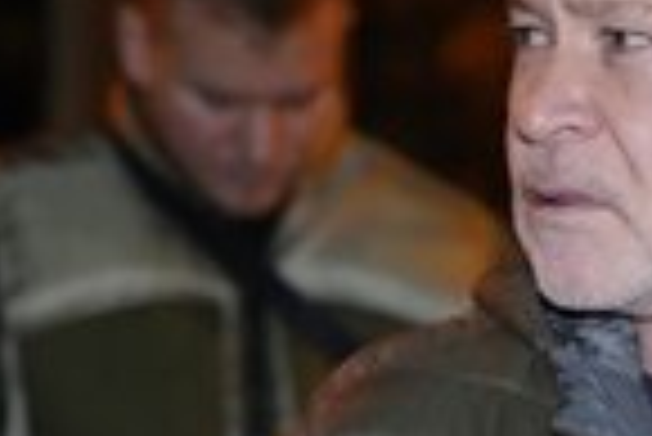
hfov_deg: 11.8
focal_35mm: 174
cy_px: 357
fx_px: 3154
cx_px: 450
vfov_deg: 7.9
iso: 12800
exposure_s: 1/160
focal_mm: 63
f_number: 3.2
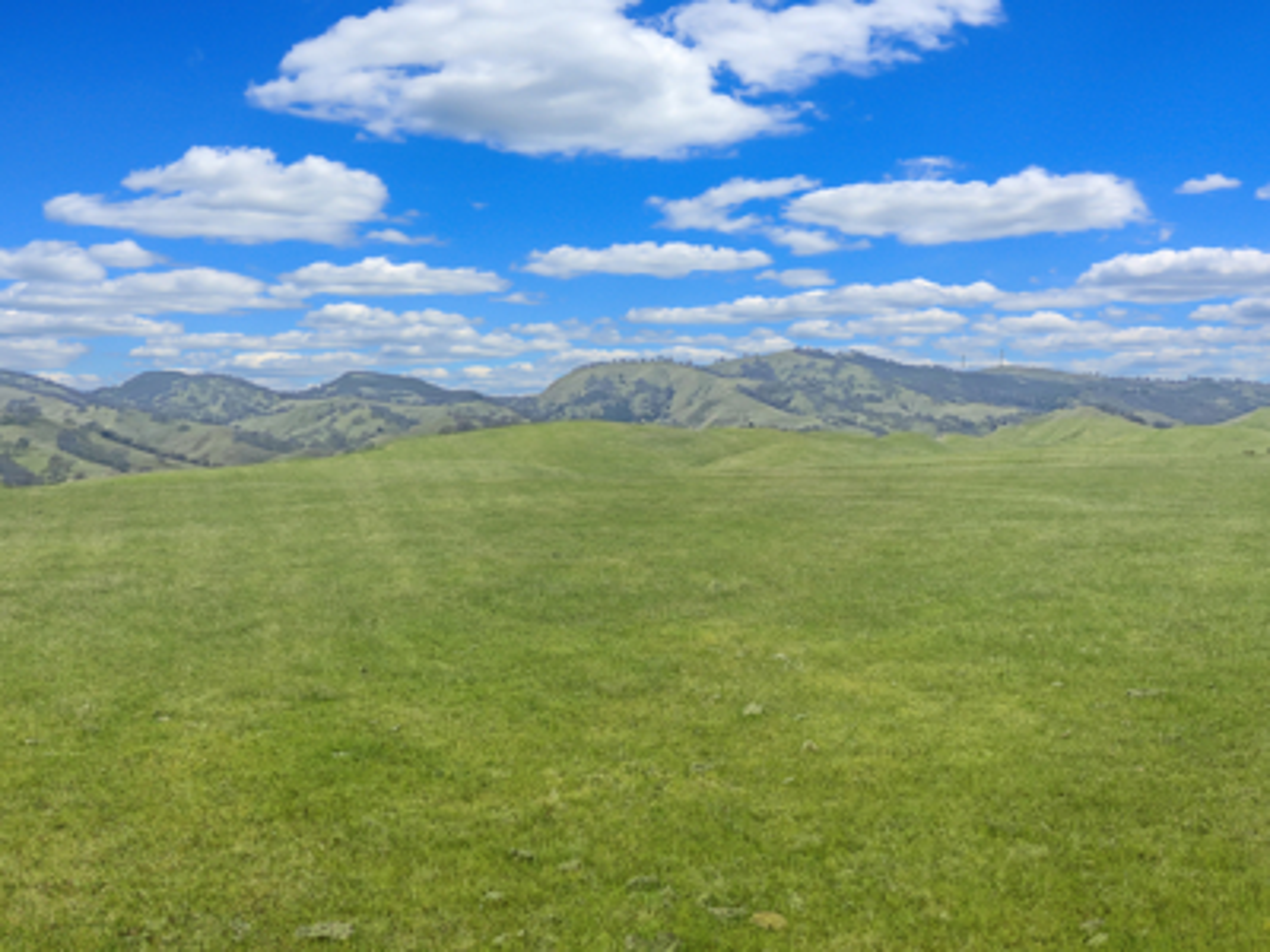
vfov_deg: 28.0
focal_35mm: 52
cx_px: 635
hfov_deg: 36.8
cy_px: 476
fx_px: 1908
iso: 20
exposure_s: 1/2083
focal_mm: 6
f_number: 2
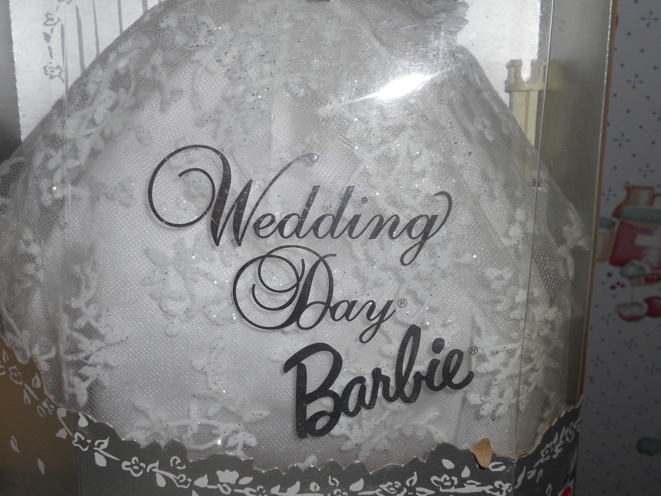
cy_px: 231
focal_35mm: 37
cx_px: 303
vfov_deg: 38.7
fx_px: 707
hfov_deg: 50.1
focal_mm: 5.8
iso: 80
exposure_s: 1/25
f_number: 8.8
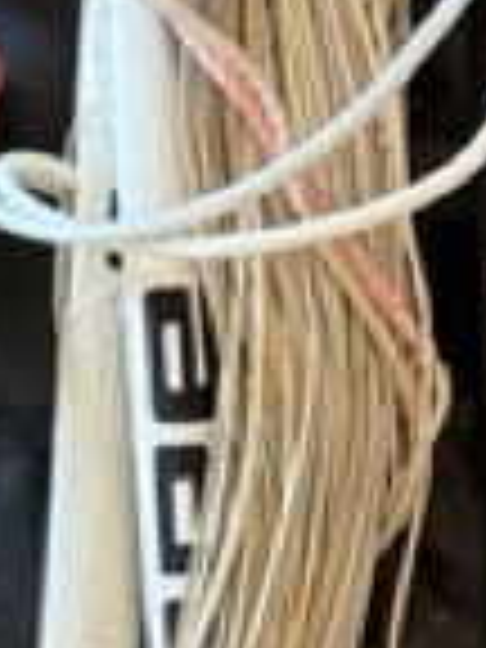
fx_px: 4006
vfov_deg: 9.2
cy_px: 297
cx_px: 117
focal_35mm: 214
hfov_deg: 6.9
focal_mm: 6.76
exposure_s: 1/48
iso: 250
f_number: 1.78
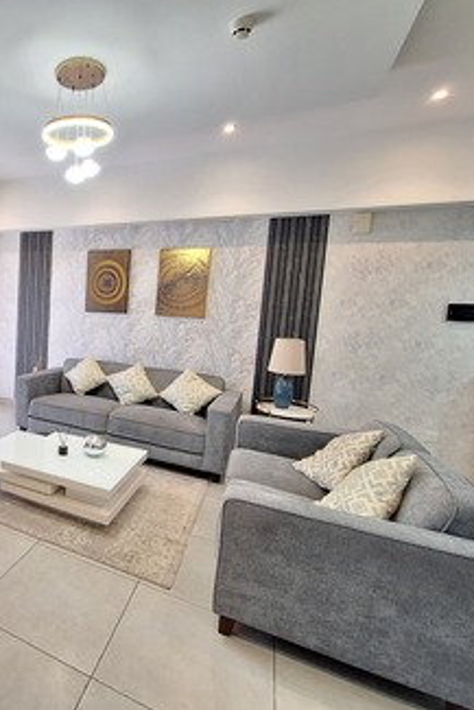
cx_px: 45
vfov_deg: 86.8
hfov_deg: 55.7
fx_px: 375
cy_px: 342
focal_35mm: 19
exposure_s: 1/50
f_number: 2.2
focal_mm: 1.74
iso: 200
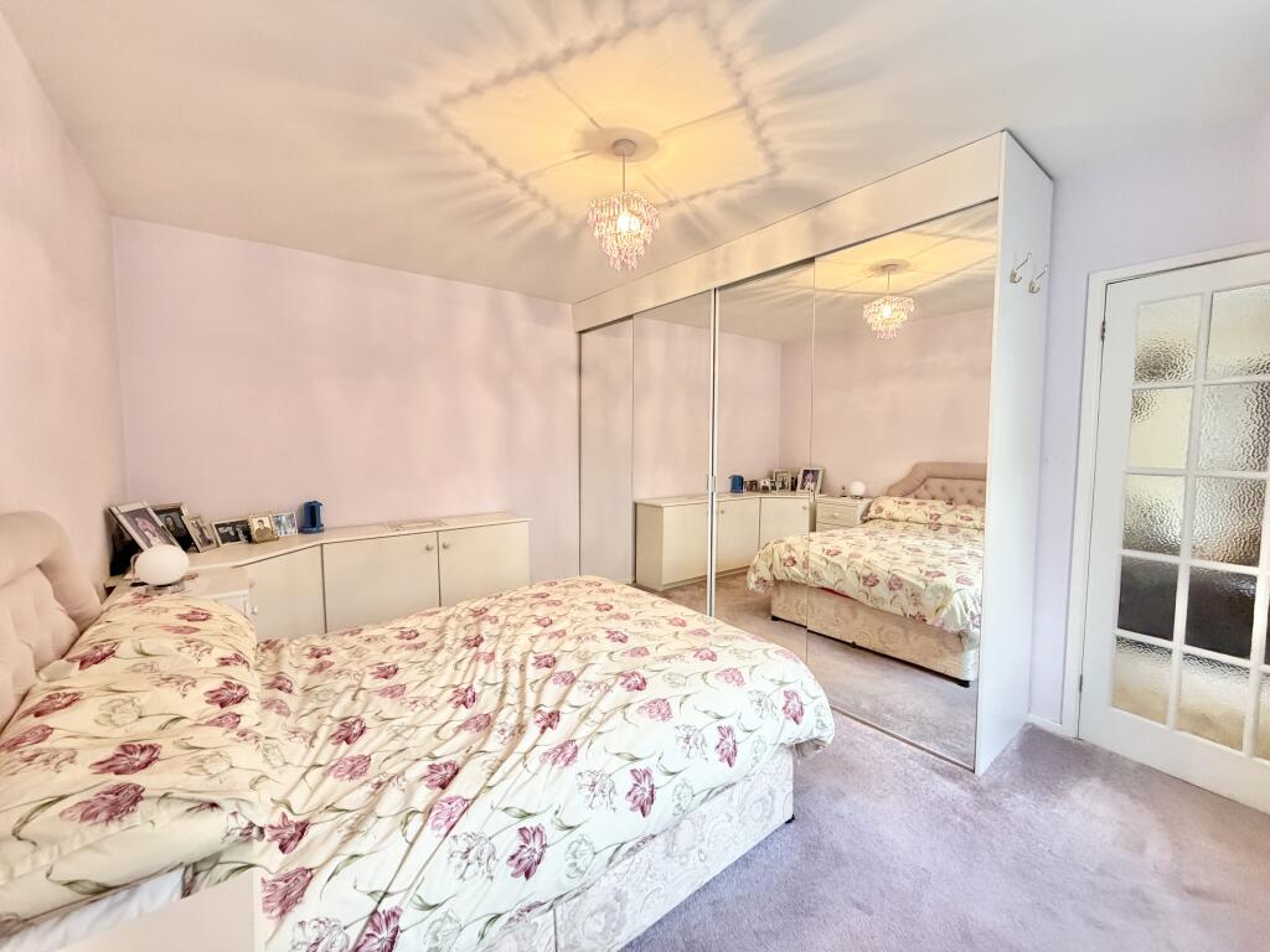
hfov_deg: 102.1
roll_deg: -0.1
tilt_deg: -4.1
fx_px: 514
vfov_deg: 85.7
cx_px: 635
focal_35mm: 14
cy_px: 476
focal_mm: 2.22
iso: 500
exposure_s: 1/50
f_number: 2.2
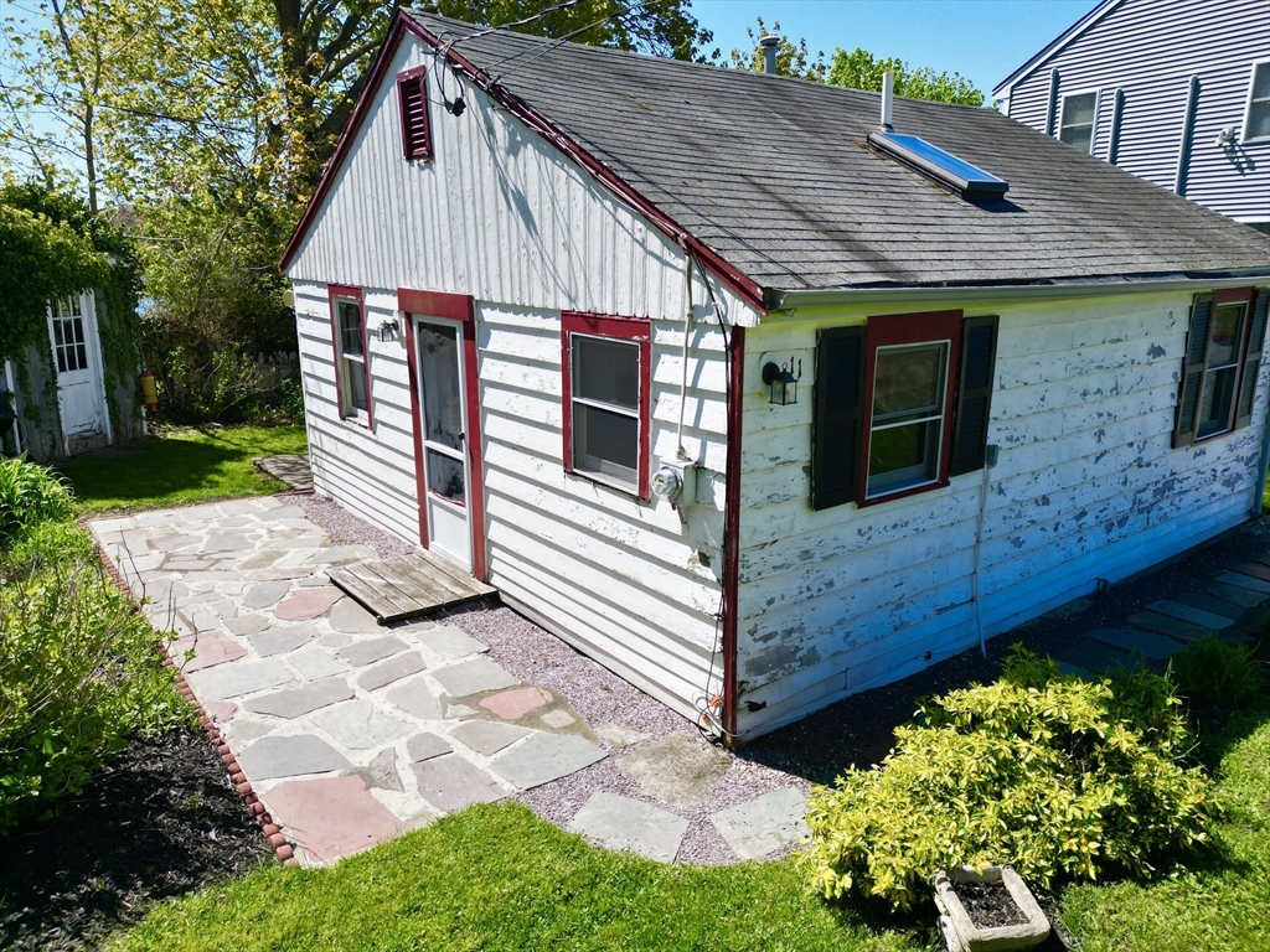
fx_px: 881
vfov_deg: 56.8
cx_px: 635
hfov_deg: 71.6
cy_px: 476
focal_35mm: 24
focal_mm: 6.72
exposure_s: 1/2500
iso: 140
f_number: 1.7
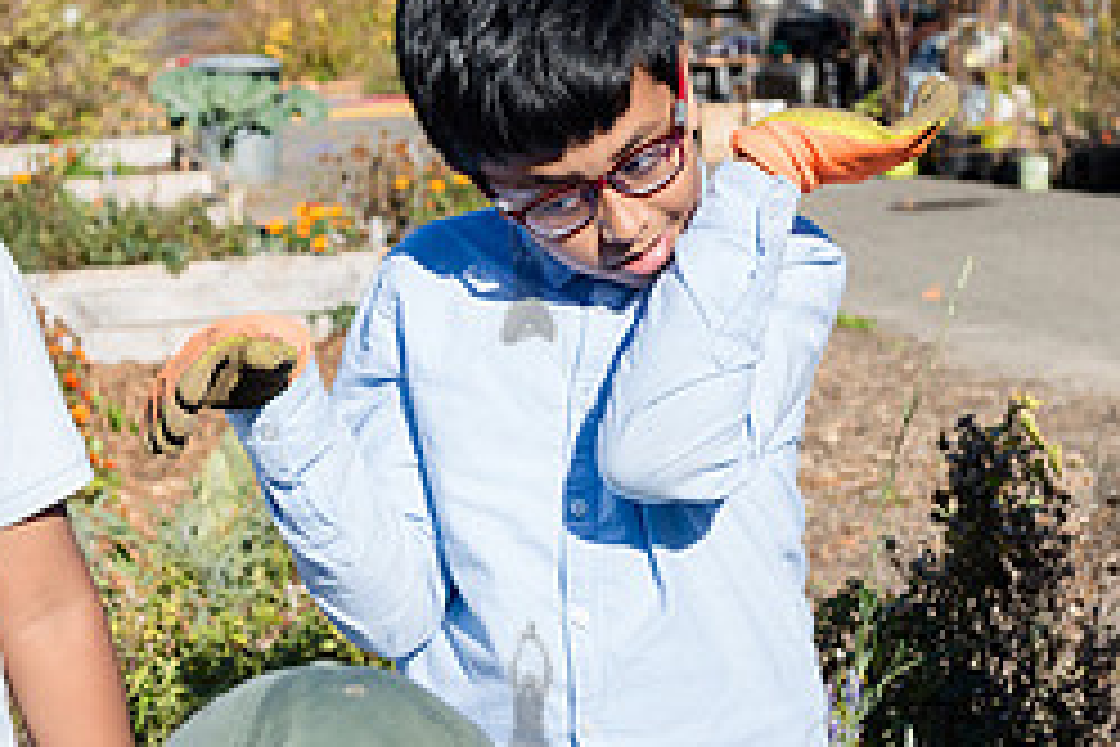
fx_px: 3266
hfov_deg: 19.5
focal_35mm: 105
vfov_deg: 13.0
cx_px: 526
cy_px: 263
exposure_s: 1/400
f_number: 5
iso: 100
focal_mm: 45
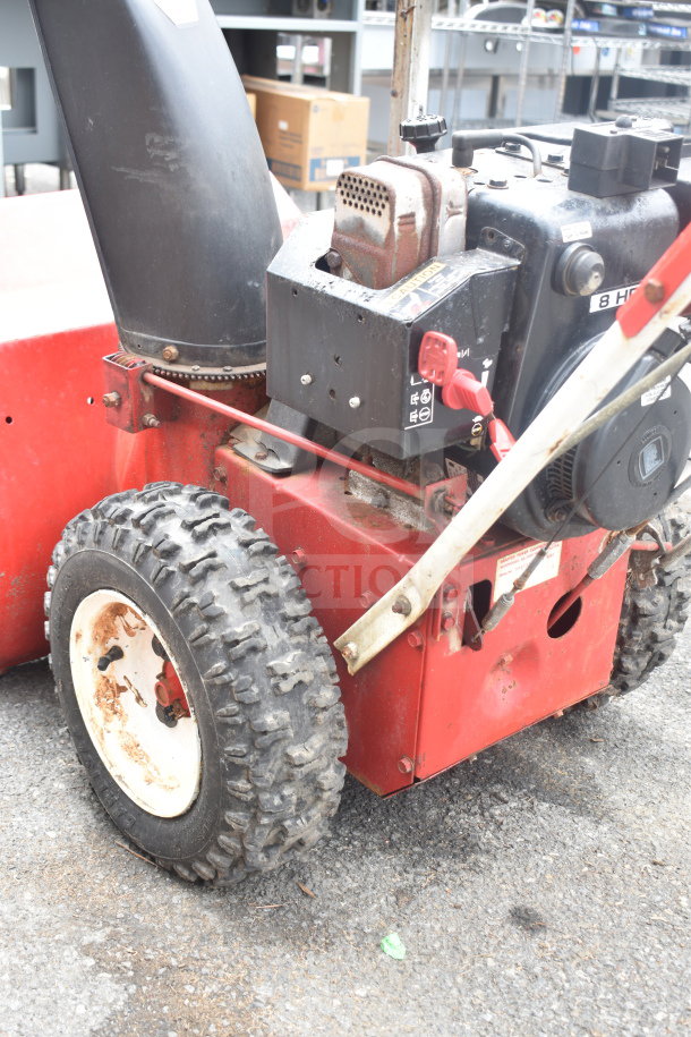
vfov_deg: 42.3
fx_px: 1339
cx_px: 346
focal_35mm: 46
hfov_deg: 28.9
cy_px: 518
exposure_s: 1/100
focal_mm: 31
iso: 200
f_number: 5
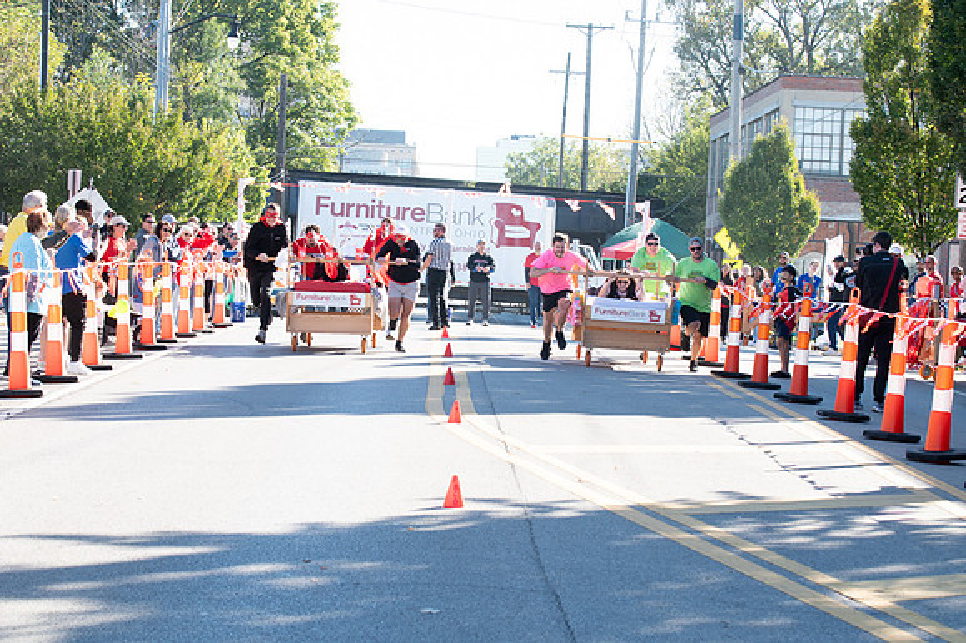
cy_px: 357
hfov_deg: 21.7
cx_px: 460
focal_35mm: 94
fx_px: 2517
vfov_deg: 14.6
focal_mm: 70
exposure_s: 1/400
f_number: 8
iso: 640
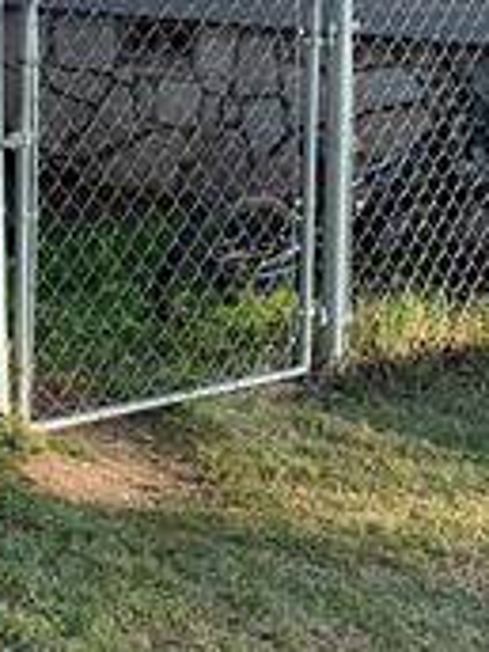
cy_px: 61
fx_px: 2185
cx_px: -360
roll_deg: -0.8
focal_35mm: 116
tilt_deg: -5.2
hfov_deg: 11.9
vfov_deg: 16.7
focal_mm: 4.25
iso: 25
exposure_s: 1/696
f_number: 1.8
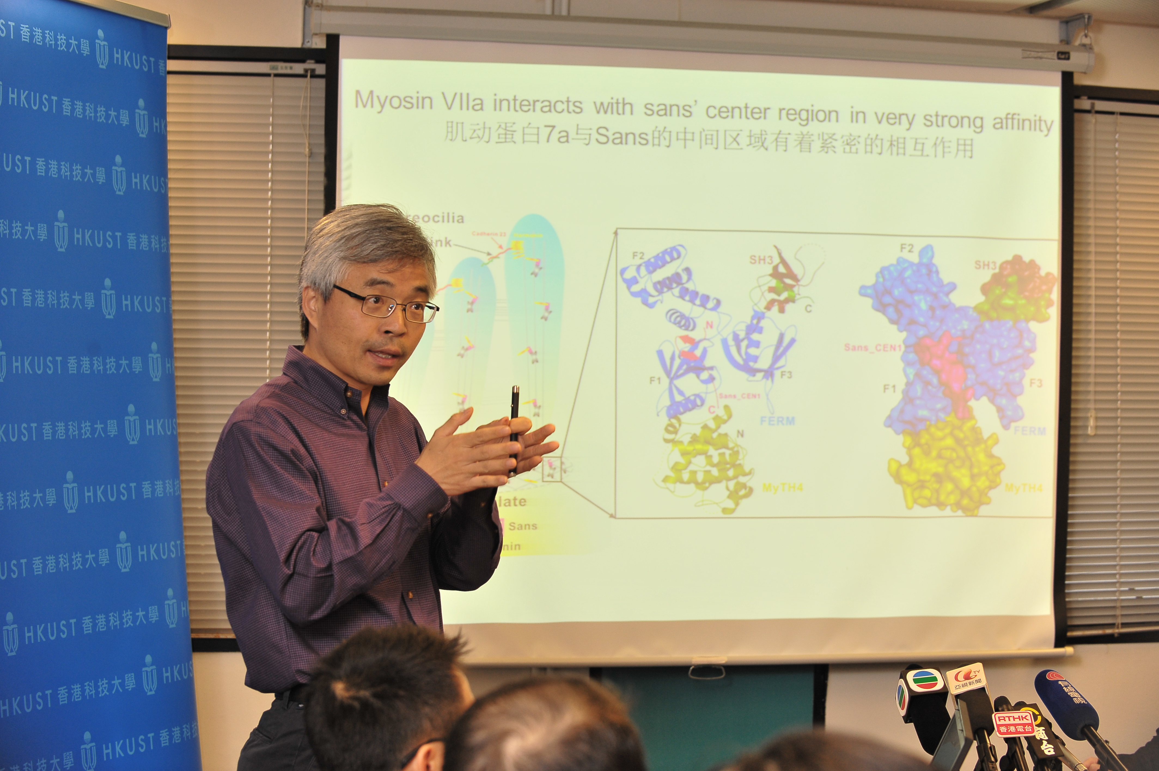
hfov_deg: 28.9
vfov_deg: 19.4
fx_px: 2252
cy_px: 386
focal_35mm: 70
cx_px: 580
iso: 800
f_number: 5
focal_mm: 70
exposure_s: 1/160
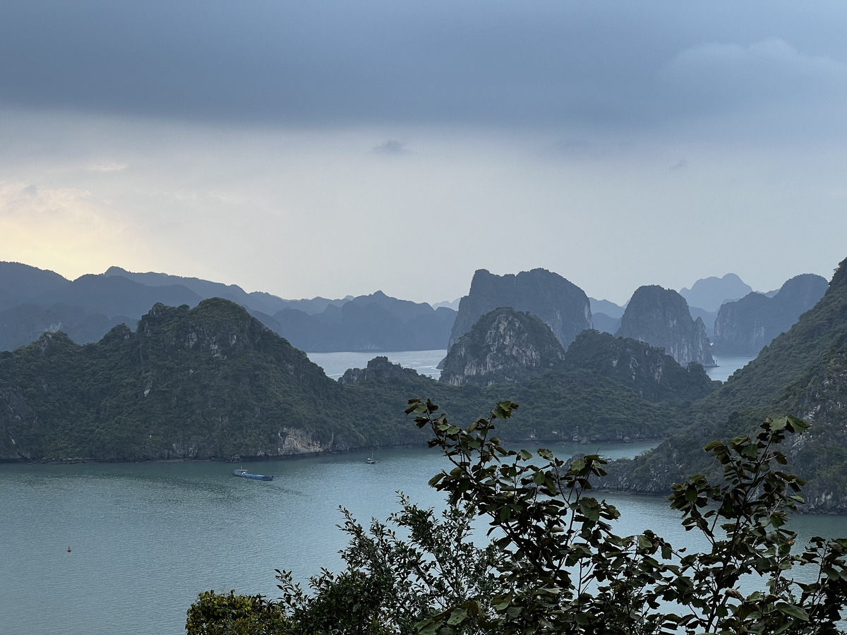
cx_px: 424
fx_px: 1884
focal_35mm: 77
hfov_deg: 25.3
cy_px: 318
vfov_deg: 19.1
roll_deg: +1.3
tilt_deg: -0.2
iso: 32
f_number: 2.8
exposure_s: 1/147
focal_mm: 9
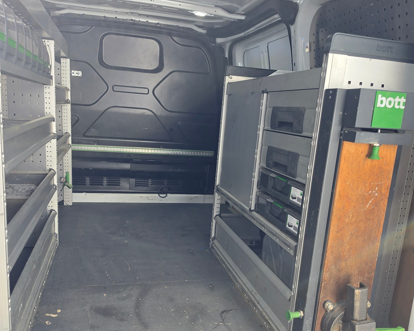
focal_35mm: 30
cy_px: 203
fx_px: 368
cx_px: 207
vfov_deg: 48.1
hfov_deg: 58.8
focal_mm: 6.5
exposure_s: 1/180
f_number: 1.4
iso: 20
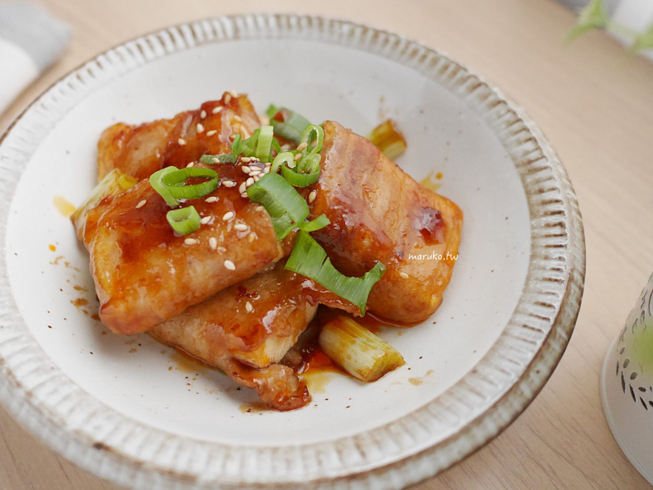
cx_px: 282
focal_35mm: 35
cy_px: 239
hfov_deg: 52.4
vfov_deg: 40.7
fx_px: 660
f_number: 2.5
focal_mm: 15
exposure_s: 1/30
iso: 3200
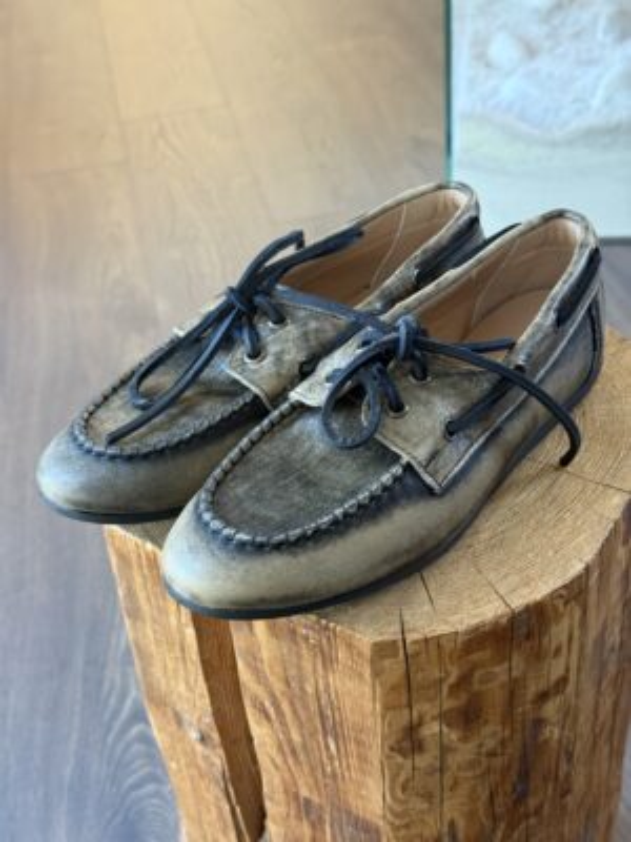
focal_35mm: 48
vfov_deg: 39.7
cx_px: 316
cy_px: 421
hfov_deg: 30.3
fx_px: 1167
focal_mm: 6.76
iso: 200
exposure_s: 1/33
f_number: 1.78
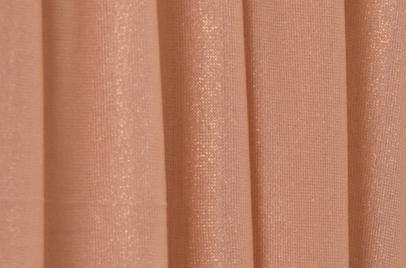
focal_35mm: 105
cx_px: 203
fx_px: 1181
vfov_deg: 13.0
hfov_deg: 19.5
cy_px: 134
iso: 200
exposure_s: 1/250
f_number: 11
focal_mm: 70
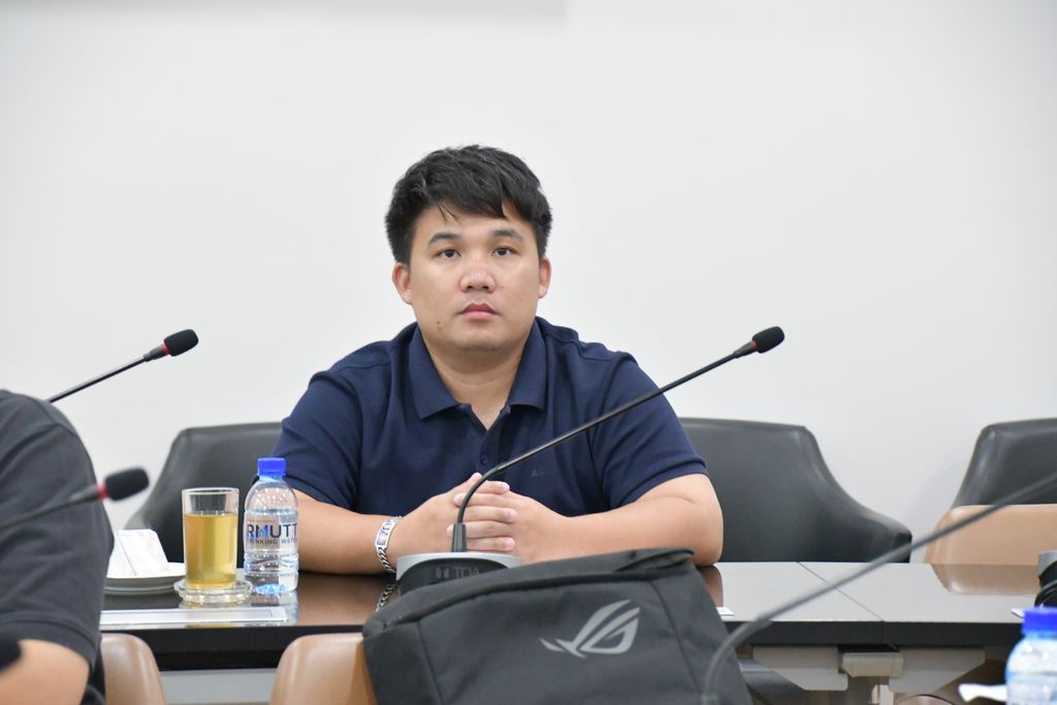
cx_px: 528
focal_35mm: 157
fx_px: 4610
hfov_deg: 13.1
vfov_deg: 8.7
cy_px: 352
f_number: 5.6
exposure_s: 1/125
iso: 9000
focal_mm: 105
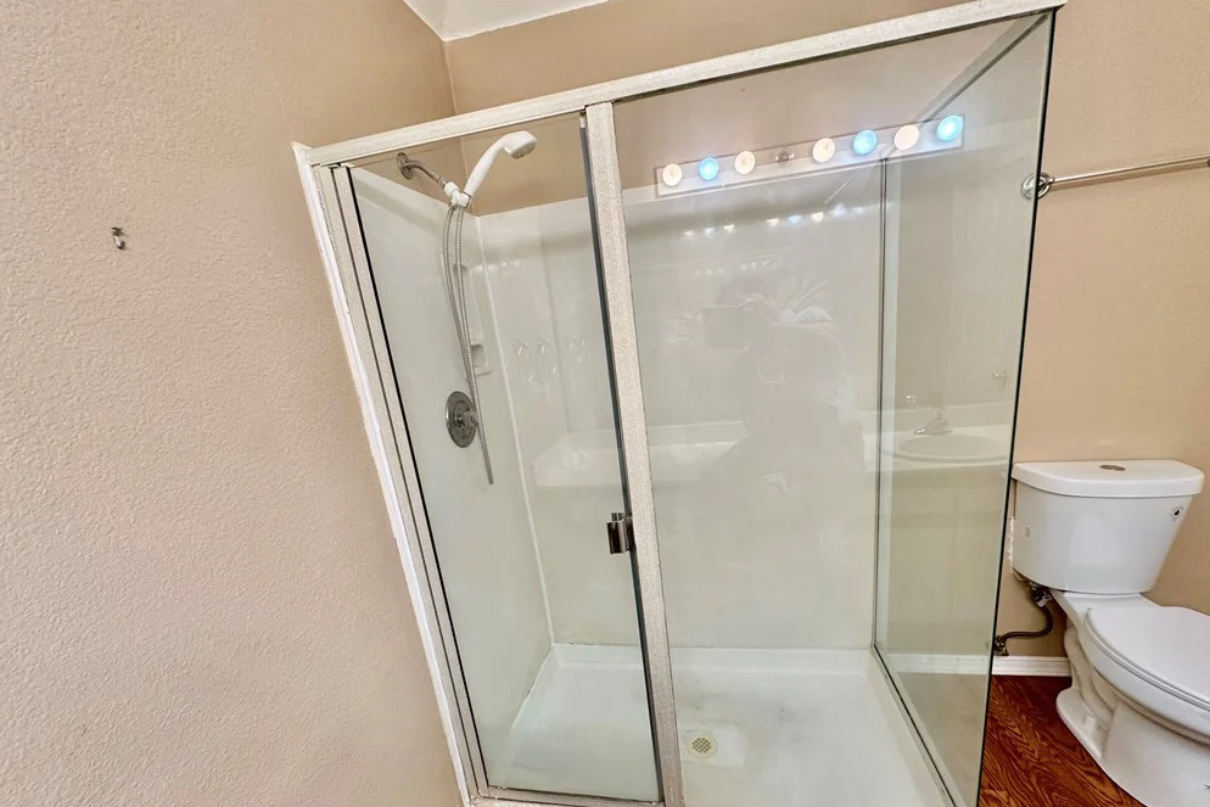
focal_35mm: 15
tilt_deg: -15.0
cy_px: 463
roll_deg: +7.1
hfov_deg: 100.4
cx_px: 610
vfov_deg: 76.9
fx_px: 504
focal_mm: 2.22
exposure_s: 1/60
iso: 160
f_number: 2.2
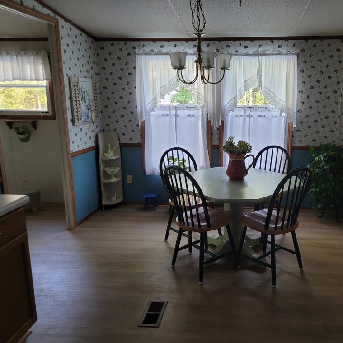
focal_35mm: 31
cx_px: 220
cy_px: 173
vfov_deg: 52.5
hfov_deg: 51.8
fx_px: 348
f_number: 1.8
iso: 200
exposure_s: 1/60
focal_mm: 5.4
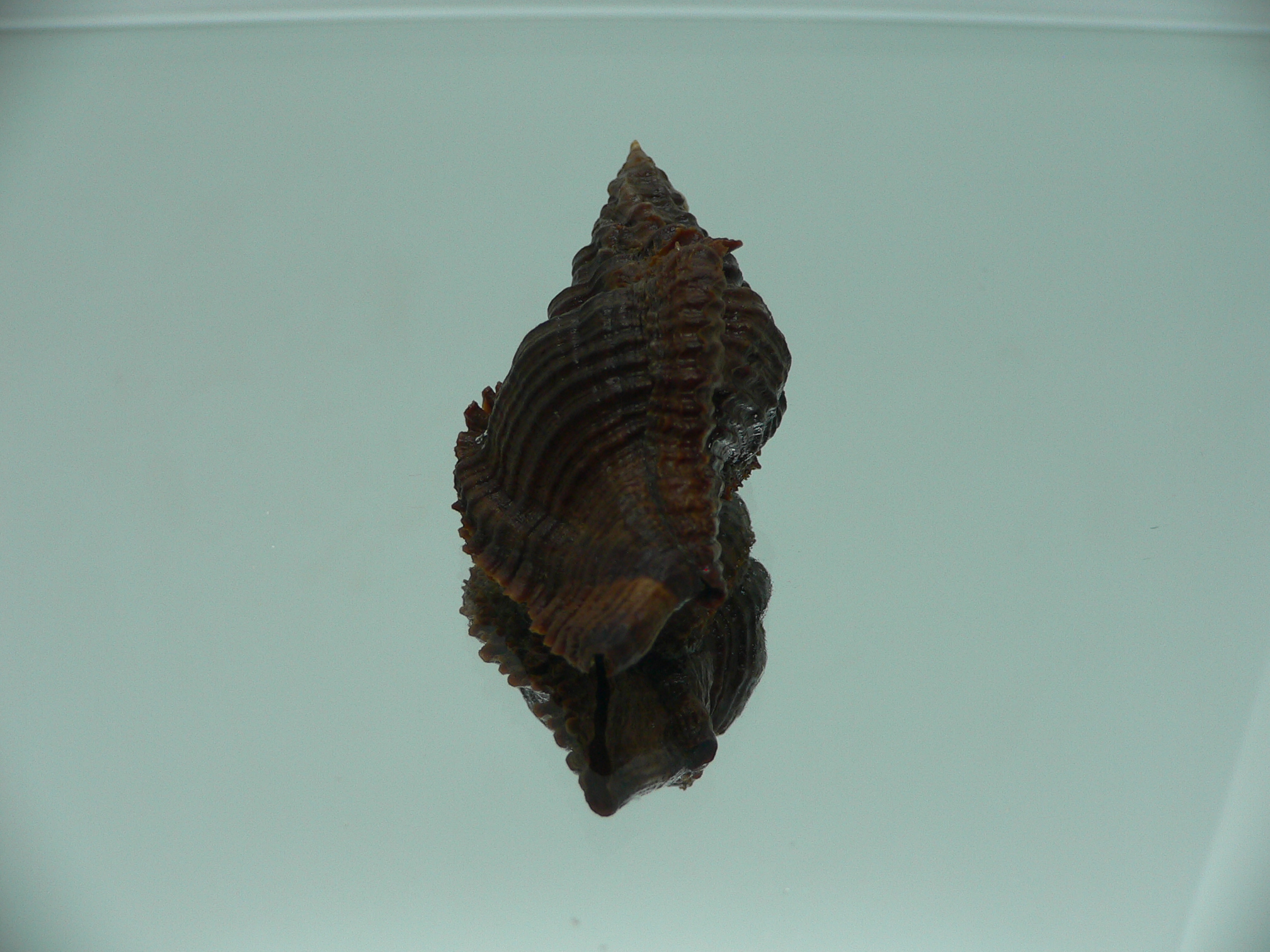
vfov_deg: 40.7
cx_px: 635
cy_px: 476
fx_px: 1284
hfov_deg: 52.6
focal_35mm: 35
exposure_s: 1/60
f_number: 2.8
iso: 80
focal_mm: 4.6
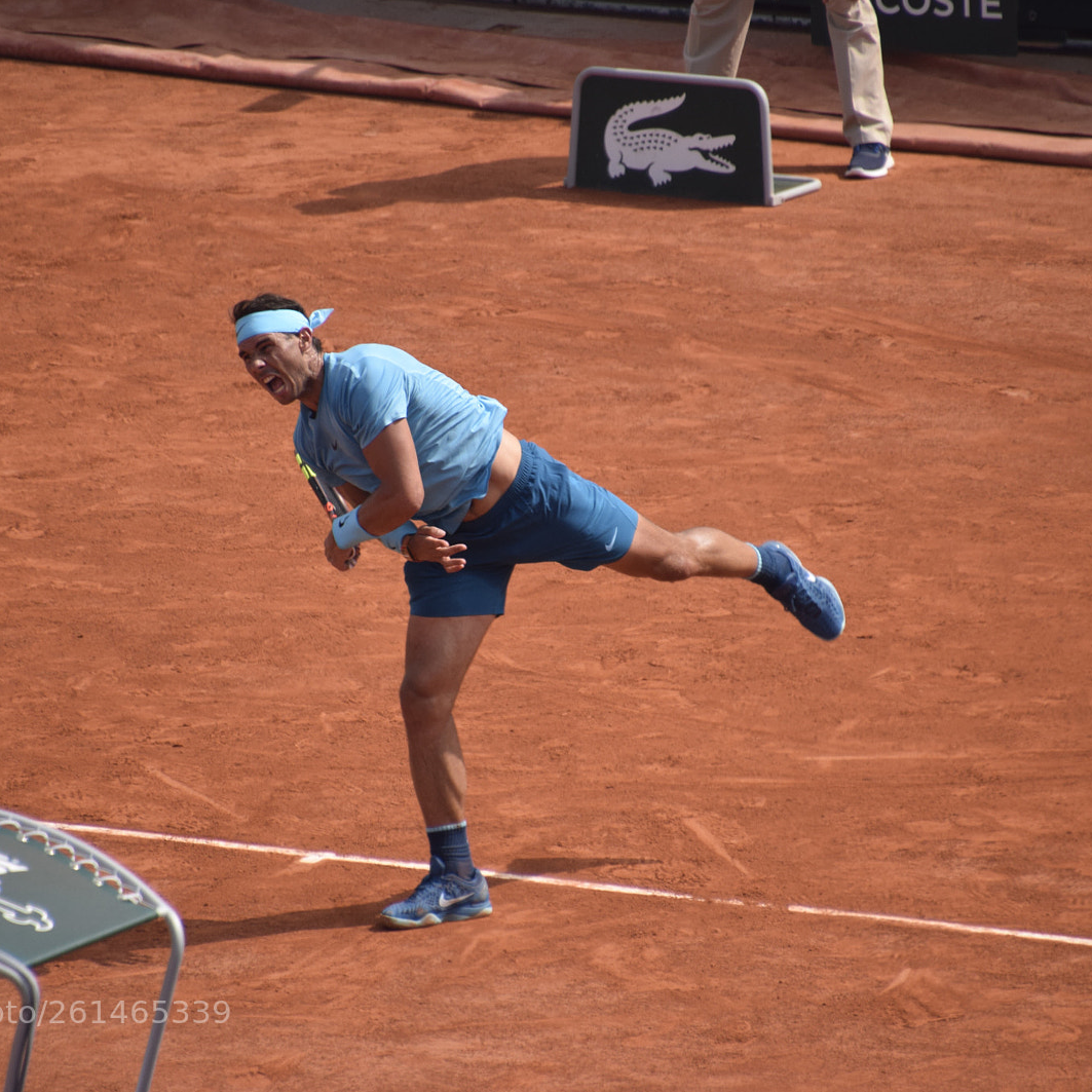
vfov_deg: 2.3
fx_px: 27374
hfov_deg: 2.3
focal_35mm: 767
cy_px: 545
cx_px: 515
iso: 400
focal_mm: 400
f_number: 6.3
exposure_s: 1/1250
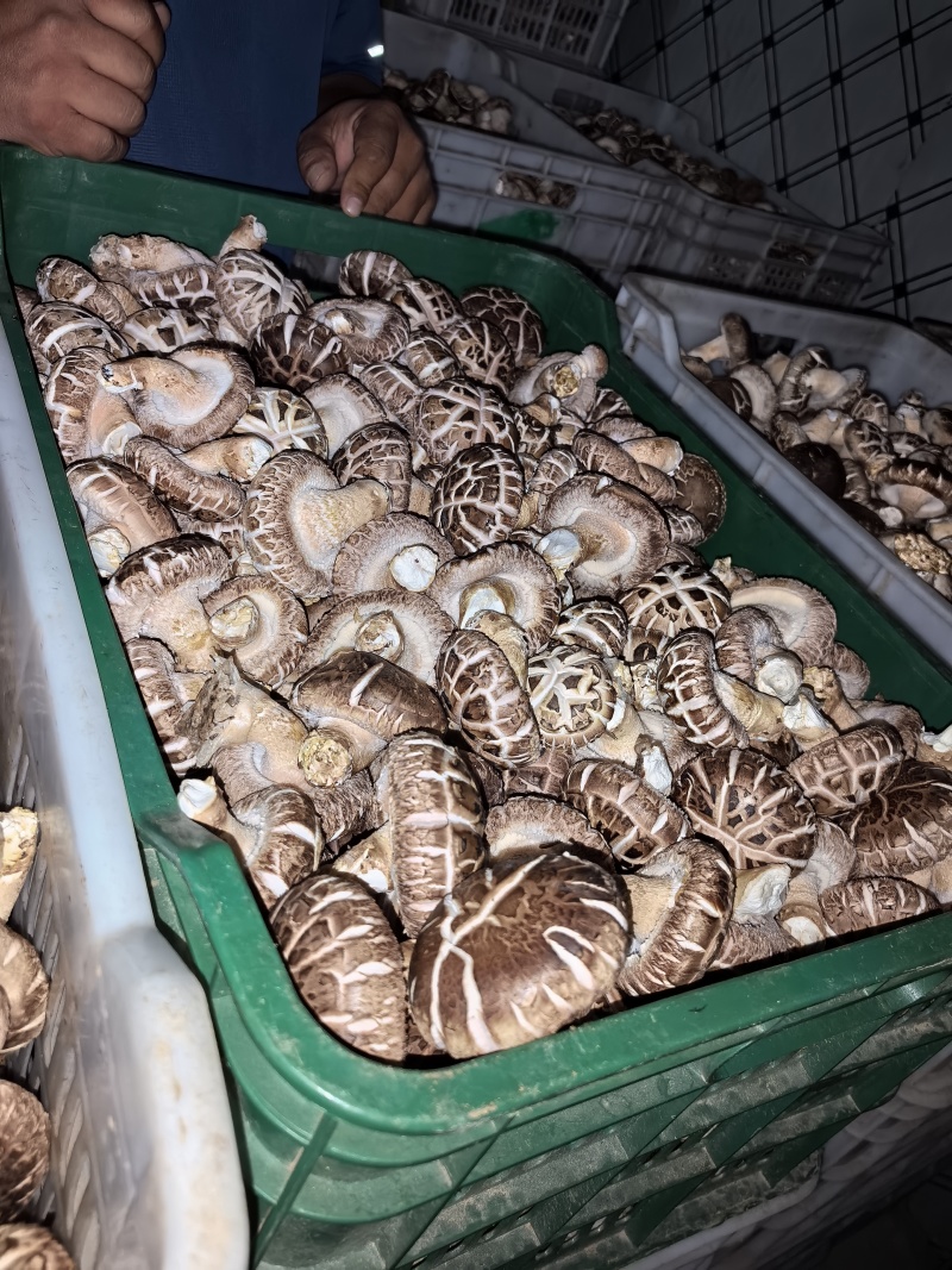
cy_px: 635
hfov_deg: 51.3
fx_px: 990
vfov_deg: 65.3
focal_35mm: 27
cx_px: 476
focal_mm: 5.72
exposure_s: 1/99.6
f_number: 2
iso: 250
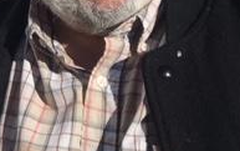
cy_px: -77
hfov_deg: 18.2
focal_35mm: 102
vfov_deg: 12.2
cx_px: -119
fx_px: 668
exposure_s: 1/2747
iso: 25
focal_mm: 4.15
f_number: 2.2
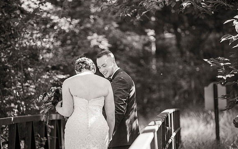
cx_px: 119
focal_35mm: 164
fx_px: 1064
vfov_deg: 8.0
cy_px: 79
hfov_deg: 12.8
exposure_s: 1/400
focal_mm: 160
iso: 400
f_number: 2.8
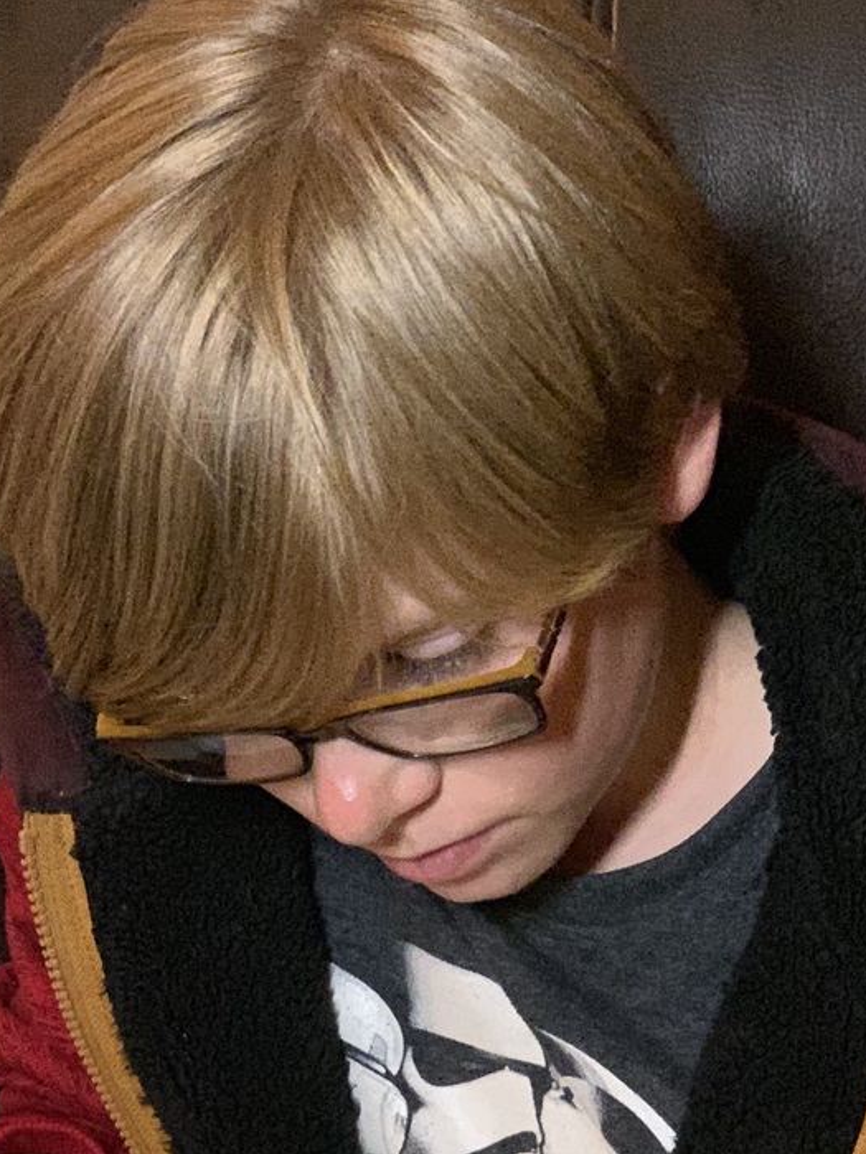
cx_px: 475
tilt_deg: -33.3
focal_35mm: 107
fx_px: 3569
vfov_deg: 18.0
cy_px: 1078
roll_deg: -4.5
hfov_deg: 13.8
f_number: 2.4
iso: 500
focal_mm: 6
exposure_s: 1/56
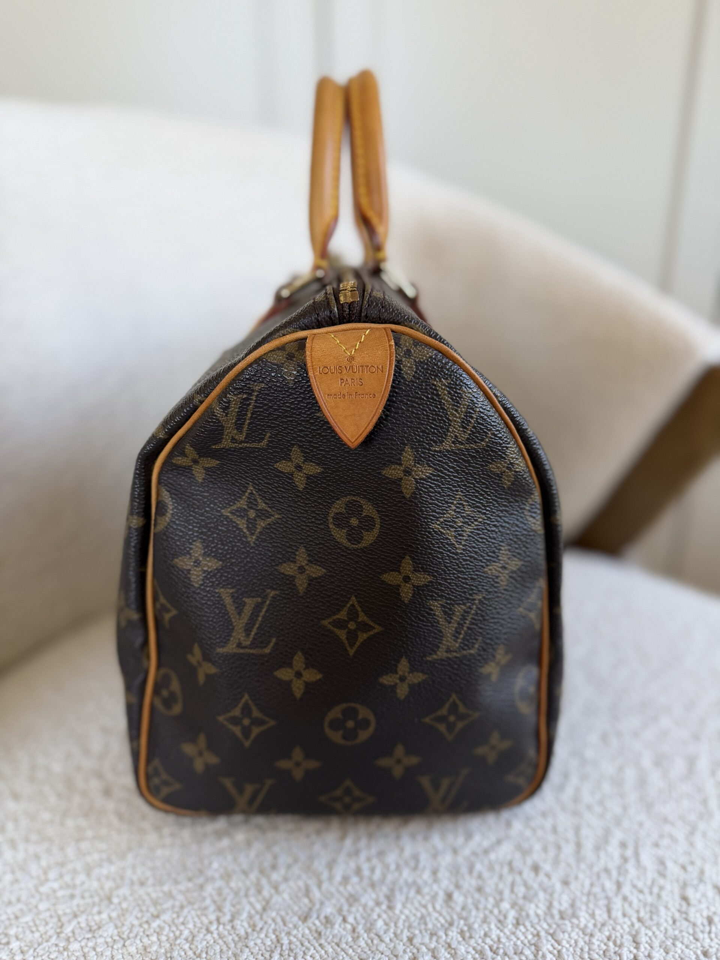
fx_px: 666
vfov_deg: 71.6
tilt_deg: -22.3
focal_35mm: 24
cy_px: 480
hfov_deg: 56.8
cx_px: 360
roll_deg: -0.2
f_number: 1.78
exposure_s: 1/121
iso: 125
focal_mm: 6.76
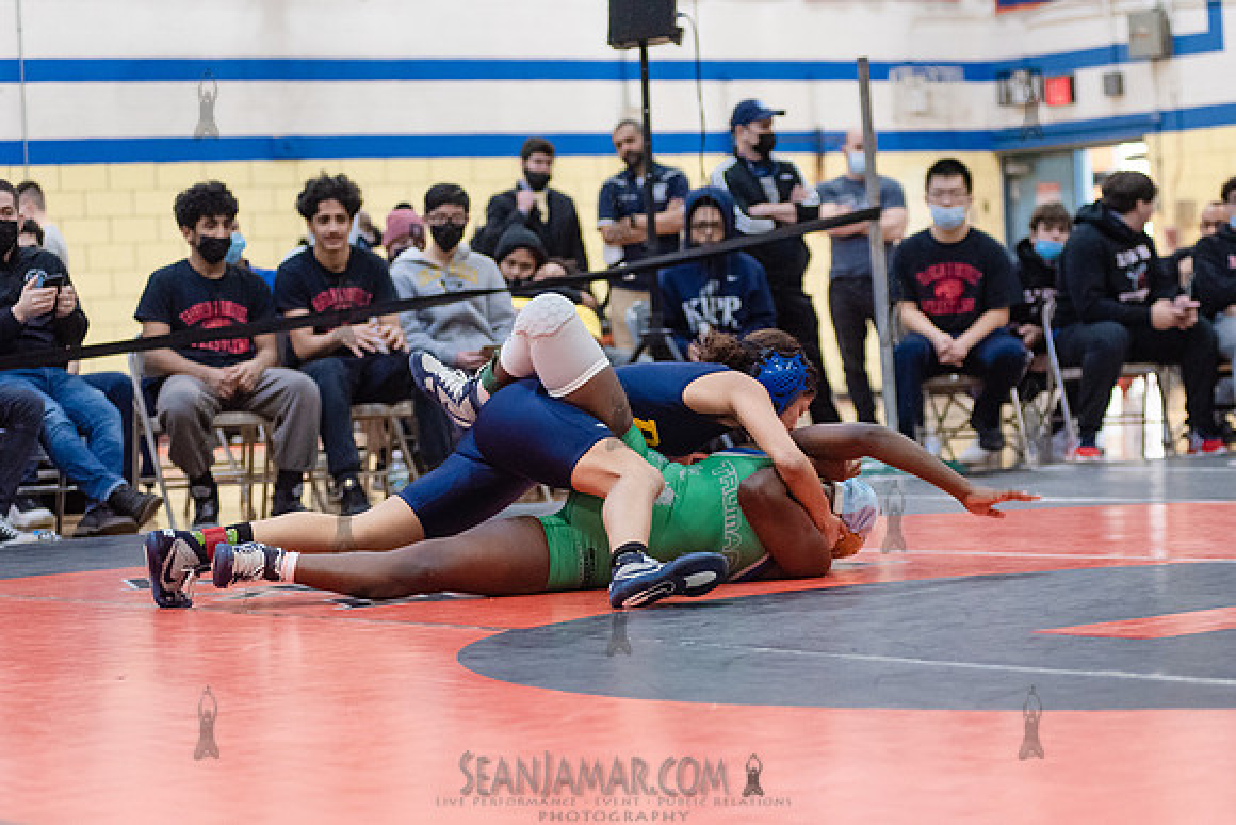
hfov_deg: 20.5
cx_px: 661
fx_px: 3419
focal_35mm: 100
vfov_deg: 13.8
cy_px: 457
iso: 4000
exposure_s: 1/400
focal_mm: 86
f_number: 3.5
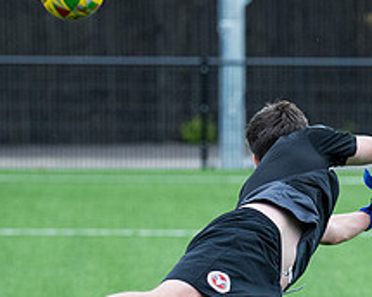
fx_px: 4965
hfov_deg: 4.3
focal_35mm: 451
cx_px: 285
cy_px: 355
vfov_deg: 3.4
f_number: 2.8
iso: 1000
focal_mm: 103
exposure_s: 1/1600
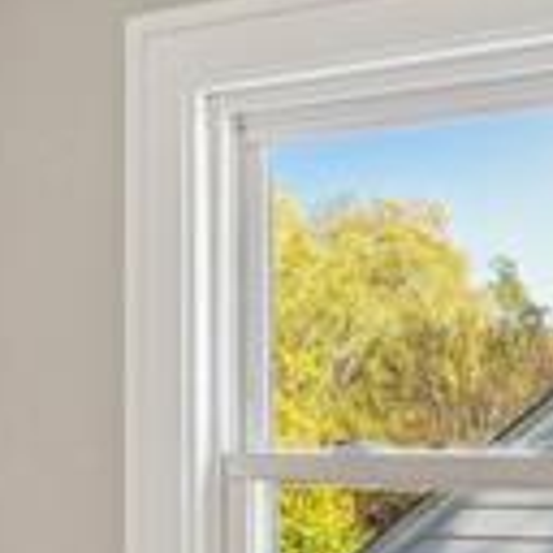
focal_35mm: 102
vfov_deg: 16.8
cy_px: 497
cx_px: 39
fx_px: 1844
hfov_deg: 16.8
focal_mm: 10
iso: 500
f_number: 8
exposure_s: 1/30
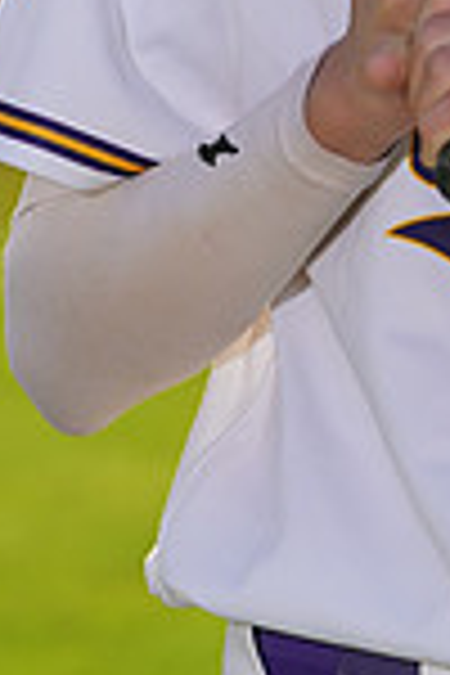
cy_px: -378
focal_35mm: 865
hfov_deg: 1.6
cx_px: 655
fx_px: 16217
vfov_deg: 2.4
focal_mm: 224
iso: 100
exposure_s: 1/250
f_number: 9
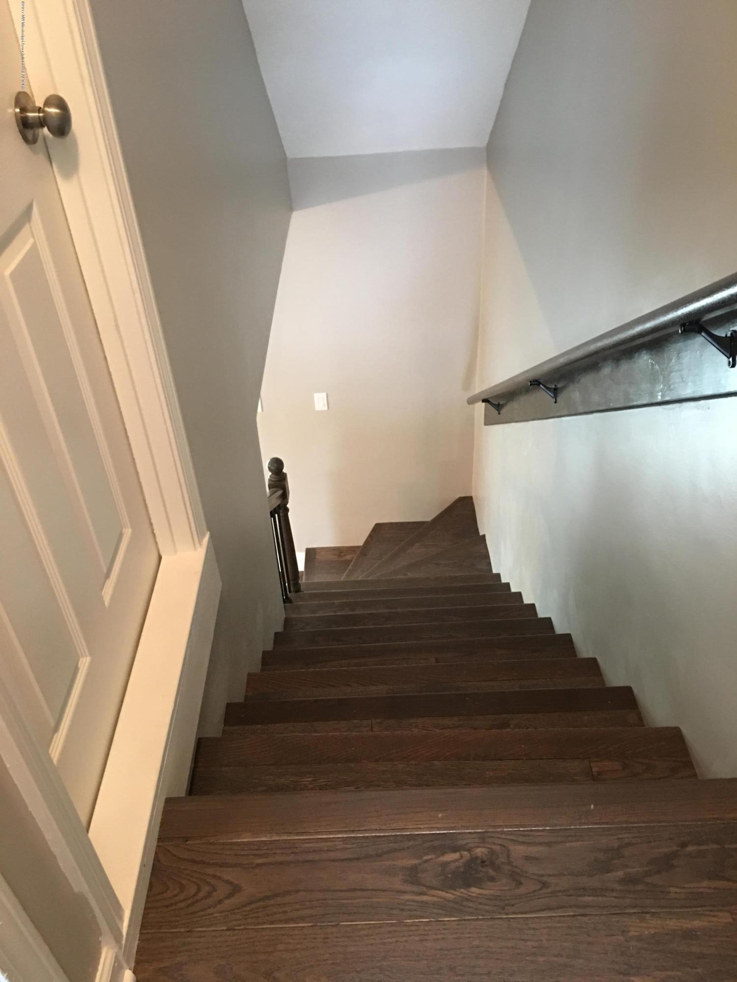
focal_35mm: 29
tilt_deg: -37.4
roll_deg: +3.2
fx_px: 823
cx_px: 368
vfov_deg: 61.7
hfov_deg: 48.2
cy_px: 491
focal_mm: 4.15
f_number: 2.2
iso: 80
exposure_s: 1/4
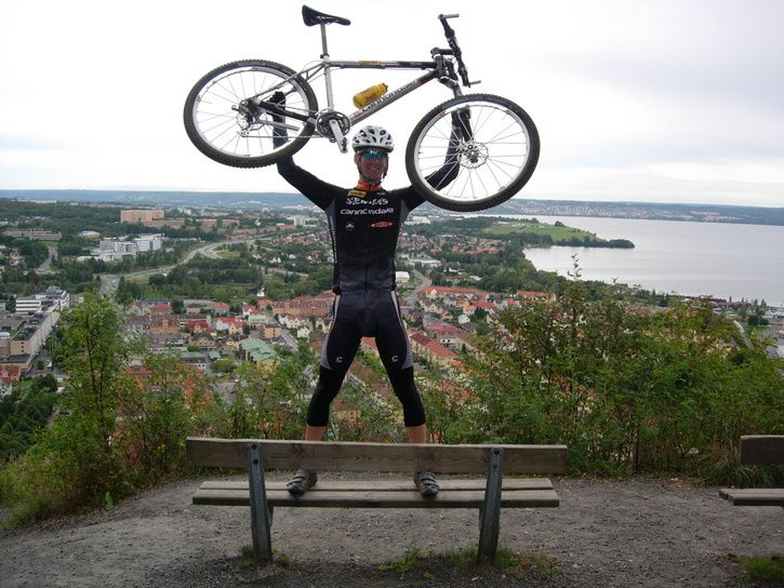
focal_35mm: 38
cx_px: 392
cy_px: 294
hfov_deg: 49.0
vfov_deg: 37.7
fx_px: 861
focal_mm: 7.8
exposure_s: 1/627
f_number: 2.8
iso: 79
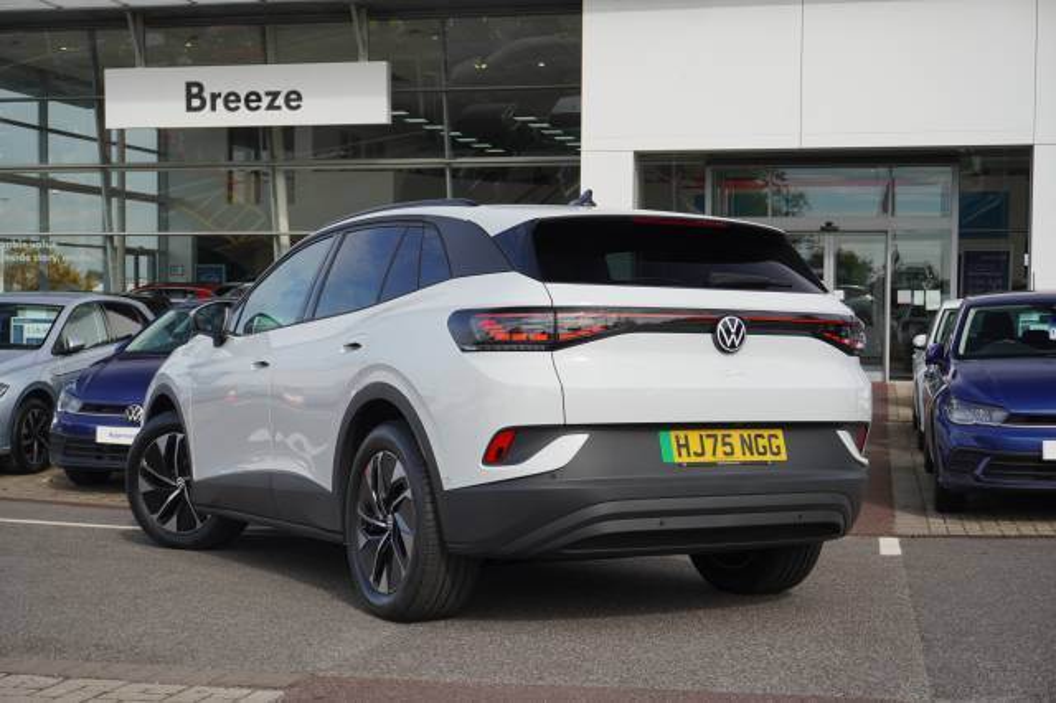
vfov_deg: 25.7
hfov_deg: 37.9
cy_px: 352
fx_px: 1539
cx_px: 528
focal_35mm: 52
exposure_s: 1/250
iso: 100
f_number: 6.3
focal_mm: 35
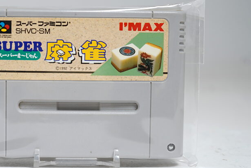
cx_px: 75
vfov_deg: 17.1
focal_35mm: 80
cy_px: 87
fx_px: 558
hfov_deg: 25.2
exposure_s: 1/5
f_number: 5
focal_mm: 41
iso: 64
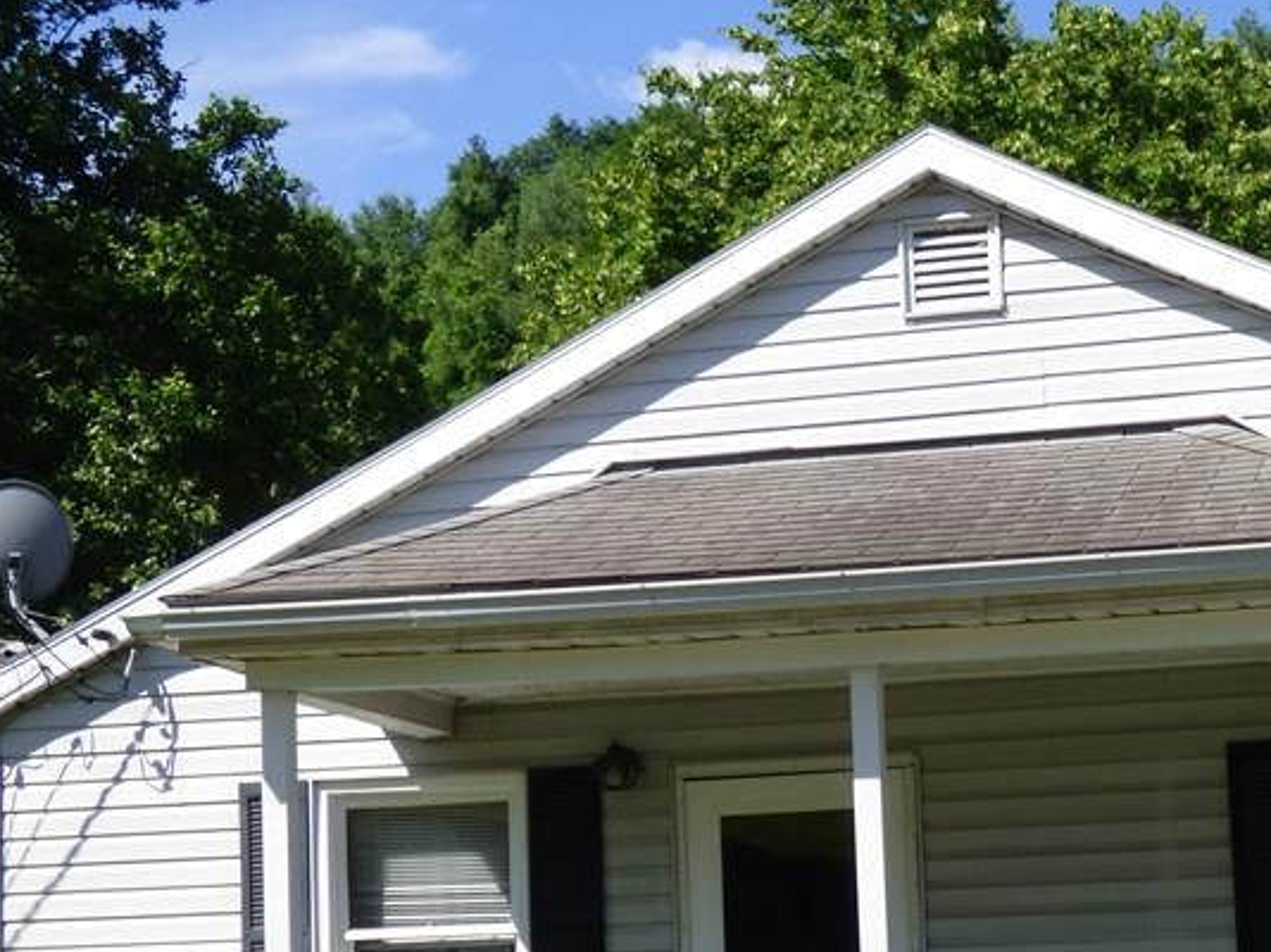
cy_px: 766
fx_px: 2606
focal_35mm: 71
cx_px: 1007
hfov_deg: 26.9
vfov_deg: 20.5
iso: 100
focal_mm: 6.47
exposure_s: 1/1000
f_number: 3.5
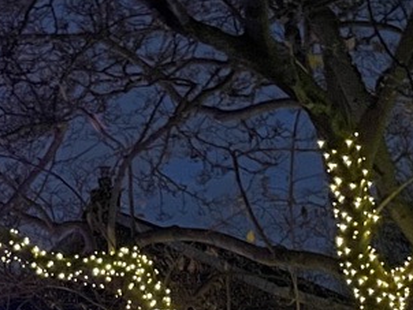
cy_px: 417
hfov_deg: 14.0
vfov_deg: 11.2
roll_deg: +0.9
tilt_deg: +5.9
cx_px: -260
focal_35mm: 129
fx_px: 1540
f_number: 1.6
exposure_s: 1/30
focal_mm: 4.2
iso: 640
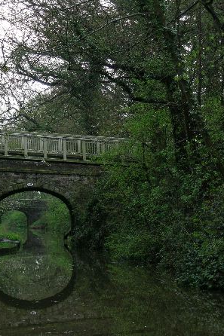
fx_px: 981
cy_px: 168
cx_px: 41
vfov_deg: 19.5
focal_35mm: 105
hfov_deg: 13.0
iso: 151
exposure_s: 1/121
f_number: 4
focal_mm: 15.6
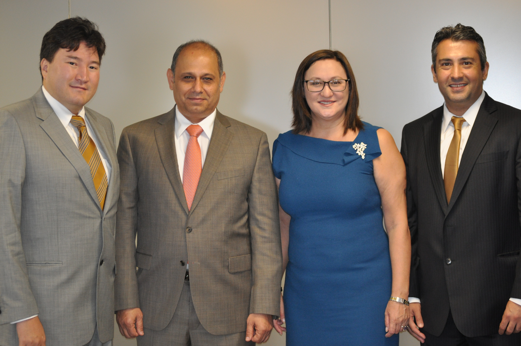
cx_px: 260
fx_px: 1192
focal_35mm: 82
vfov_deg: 16.5
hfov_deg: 24.6
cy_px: 173
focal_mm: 55
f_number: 4
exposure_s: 1/60
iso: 800
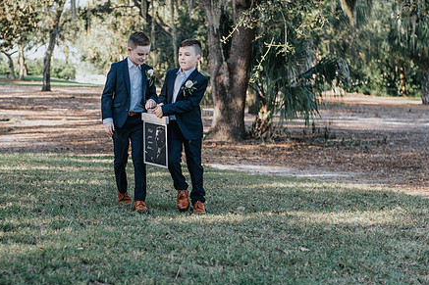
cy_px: 142
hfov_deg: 21.9
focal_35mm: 93
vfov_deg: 14.7
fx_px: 1108
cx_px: 152
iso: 100
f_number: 4
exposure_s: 1/125
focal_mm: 70
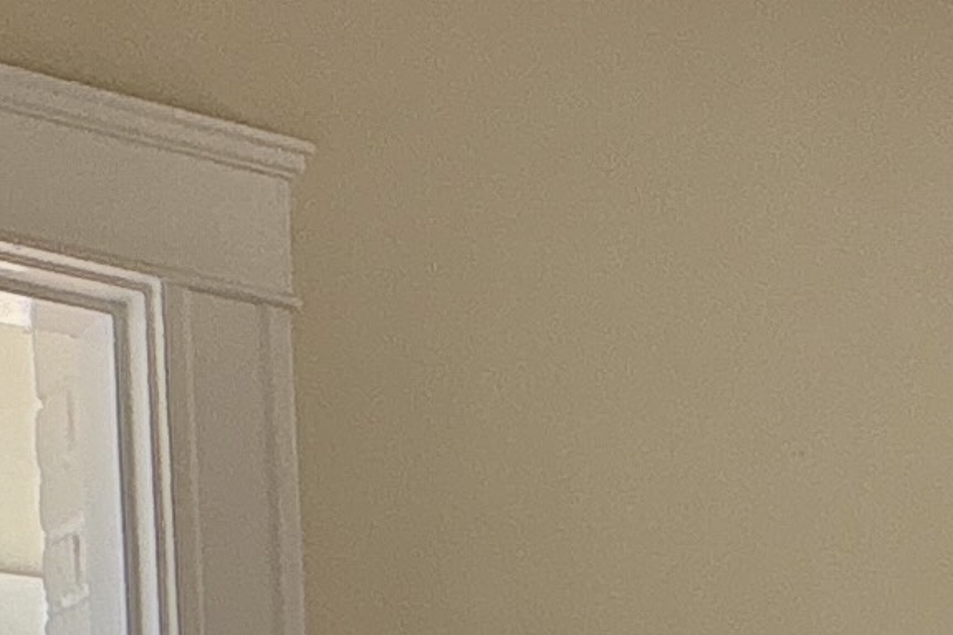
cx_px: 1628
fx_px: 2700
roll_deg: +1.1
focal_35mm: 102
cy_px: 1338
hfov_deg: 17.1
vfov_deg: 11.8
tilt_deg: -3.3
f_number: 2.2
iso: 64
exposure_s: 1/151
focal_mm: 2.22
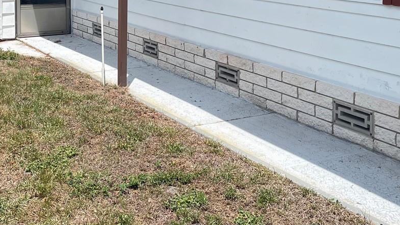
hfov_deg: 35.4
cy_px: 1
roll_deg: +0.0
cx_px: 114
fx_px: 615
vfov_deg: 20.1
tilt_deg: -4.9
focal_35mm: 58
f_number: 1.6
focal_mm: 4.2
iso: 32
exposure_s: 1/2882
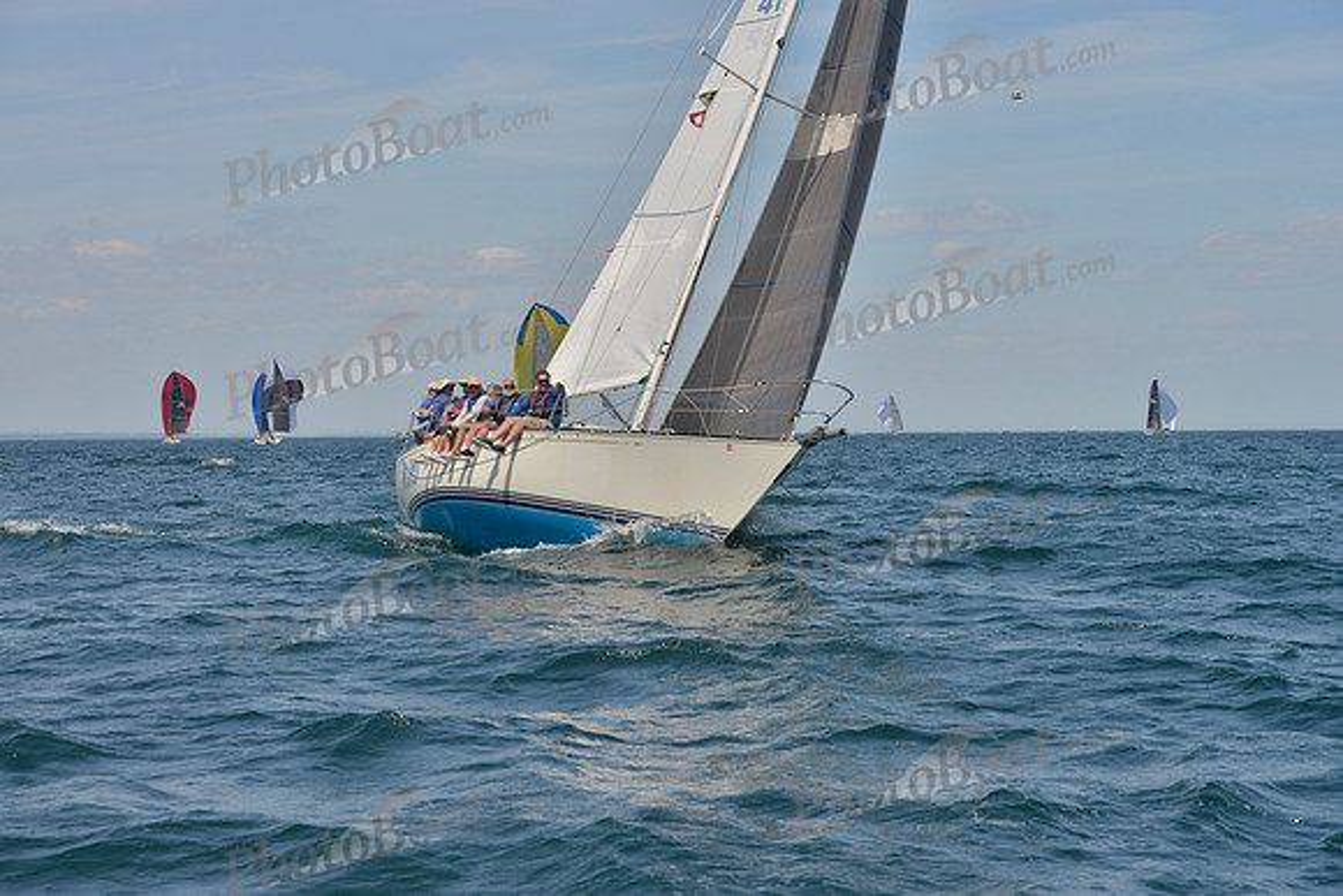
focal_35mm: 70
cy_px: 448
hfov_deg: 28.8
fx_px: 2612
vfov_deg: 19.5
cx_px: 672
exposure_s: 1/800
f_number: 10
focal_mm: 70
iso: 400
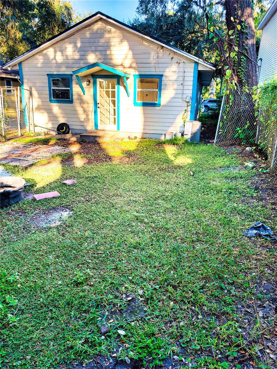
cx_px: 138
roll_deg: -0.8
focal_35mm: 24
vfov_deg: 71.6
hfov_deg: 56.8
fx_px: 256
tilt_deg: -18.2
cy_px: 184
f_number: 1.8
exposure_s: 1/192
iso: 64
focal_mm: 6.93
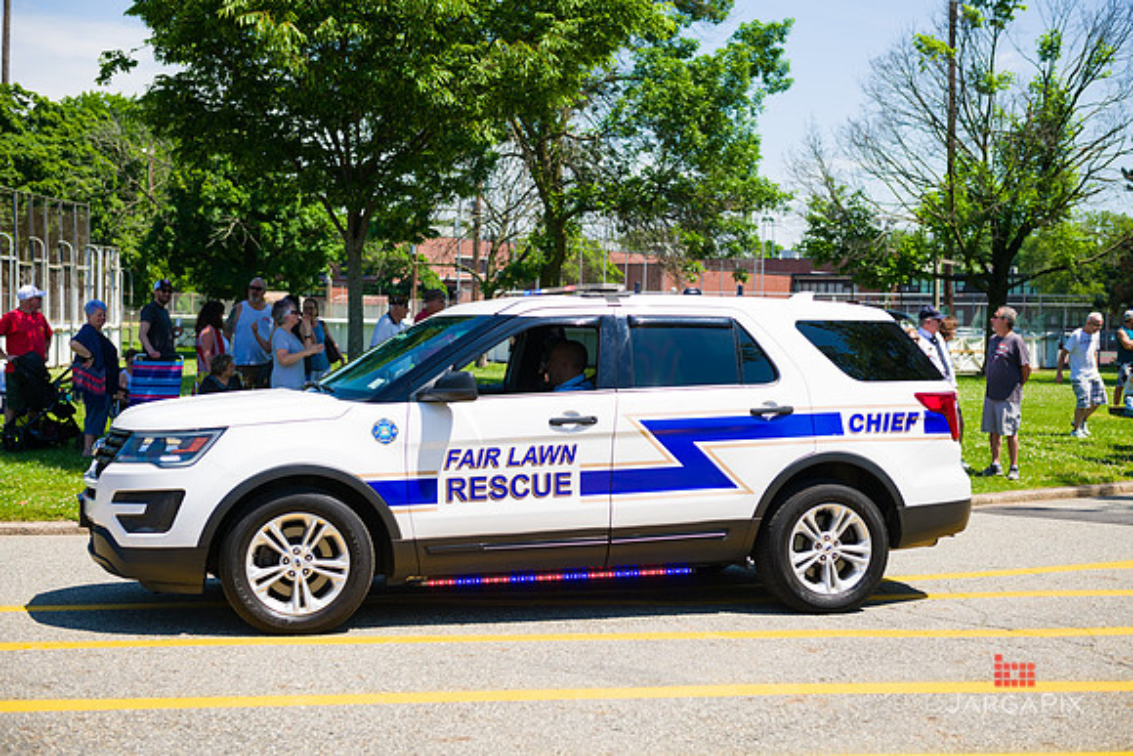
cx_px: 566
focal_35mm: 50
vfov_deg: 27.0
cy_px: 378
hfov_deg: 39.6
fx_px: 1574
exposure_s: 1/1600
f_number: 5
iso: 200
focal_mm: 50
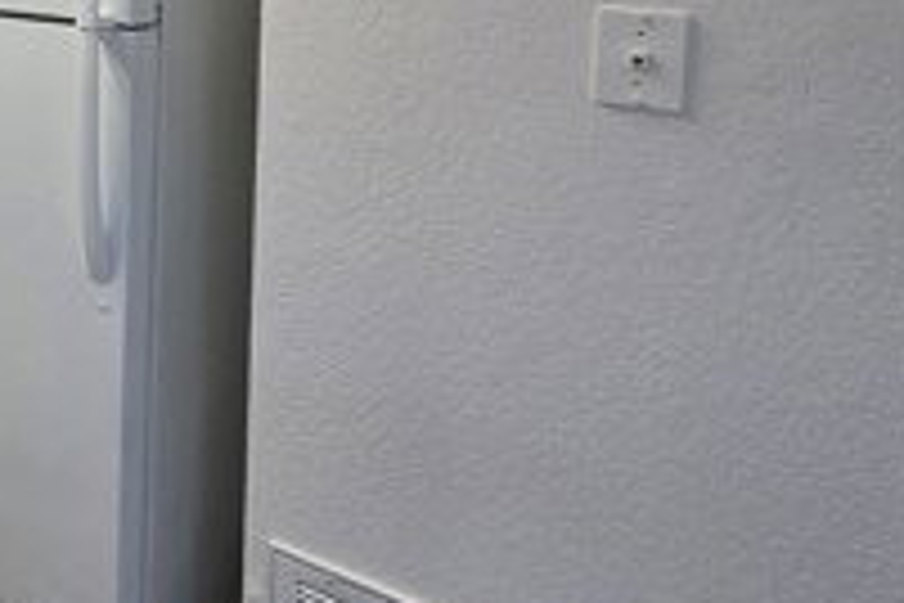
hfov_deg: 27.3
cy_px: -50
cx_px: -513
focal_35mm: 43
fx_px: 1080
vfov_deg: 28.5
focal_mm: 2.2
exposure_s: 1/120
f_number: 1.9
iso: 80
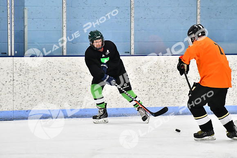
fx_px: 1728
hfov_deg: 7.8
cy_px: 79
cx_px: 118
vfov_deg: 5.2
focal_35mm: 262
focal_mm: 175
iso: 6400
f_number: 2.8
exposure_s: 1/1250
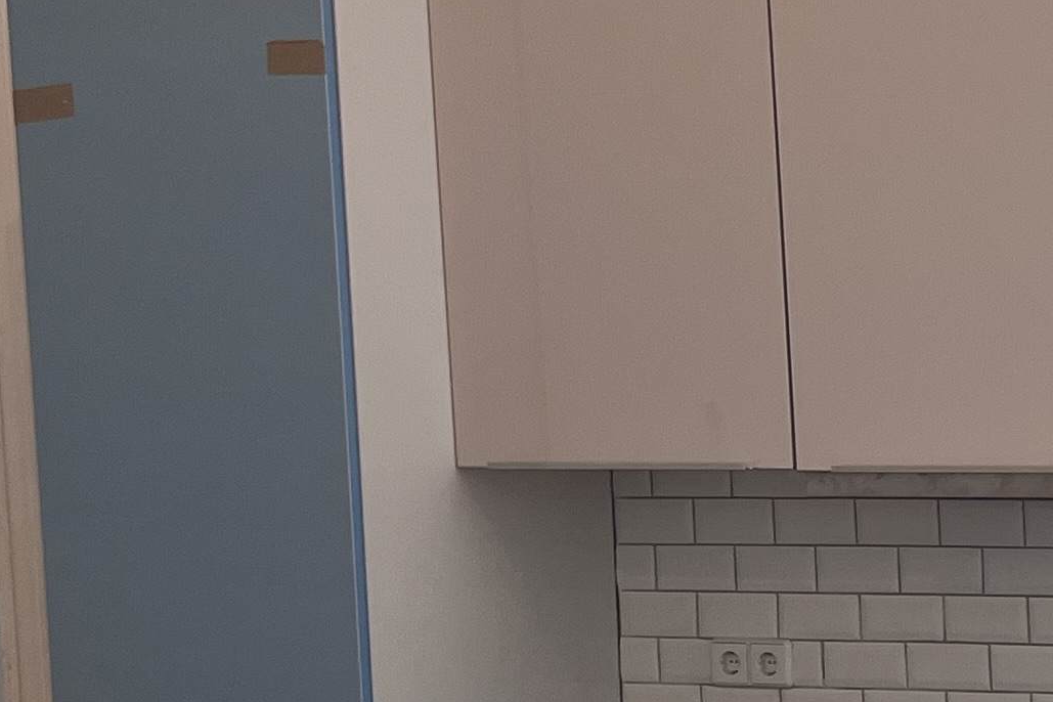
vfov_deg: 12.9
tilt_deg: -5.3
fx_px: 3100
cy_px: 490
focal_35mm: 106
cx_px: 1585
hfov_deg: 17.3
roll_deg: +1.7
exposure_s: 1/100
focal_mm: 5.7
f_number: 1.5
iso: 125
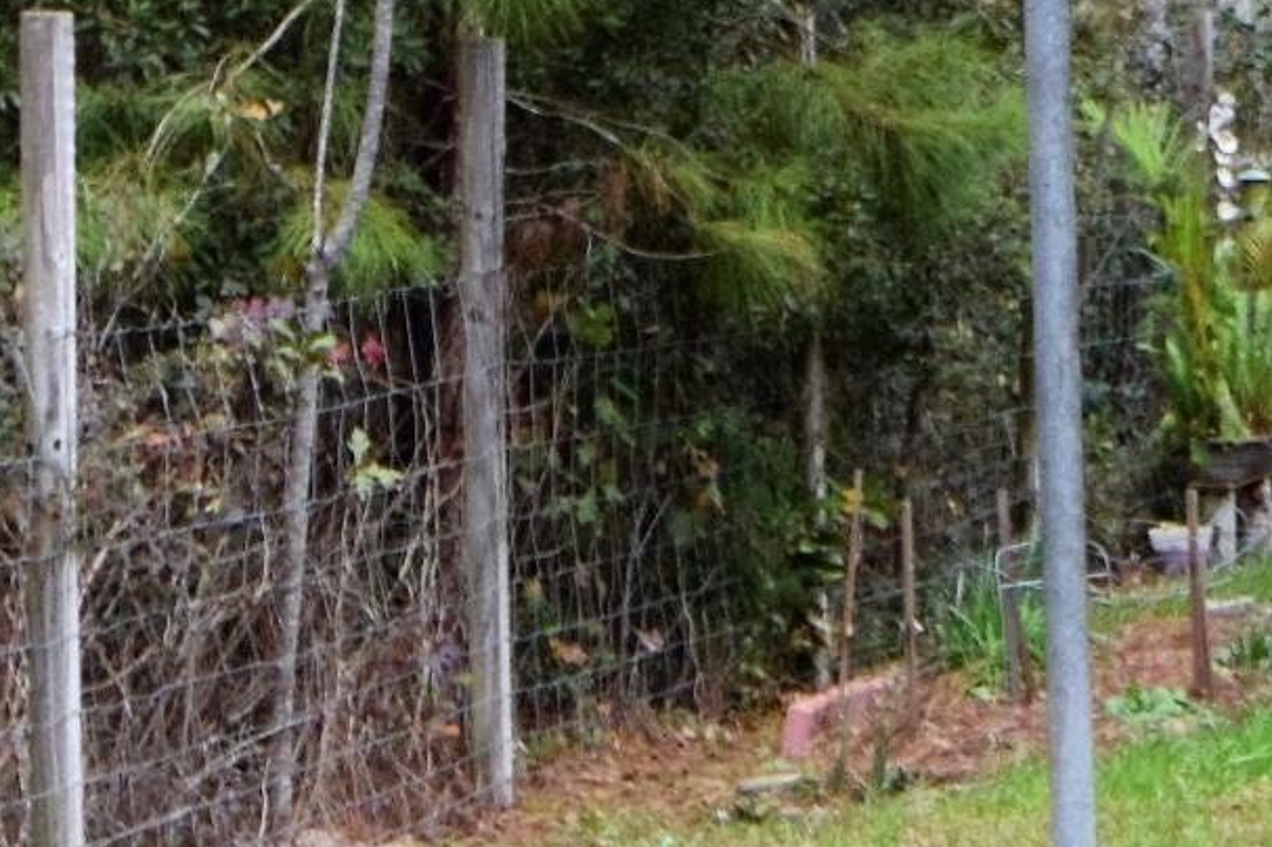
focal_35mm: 178
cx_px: 1892
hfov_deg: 11.1
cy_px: 606
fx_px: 6286
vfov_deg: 7.7
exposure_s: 1/250
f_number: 5.6
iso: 800
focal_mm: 24
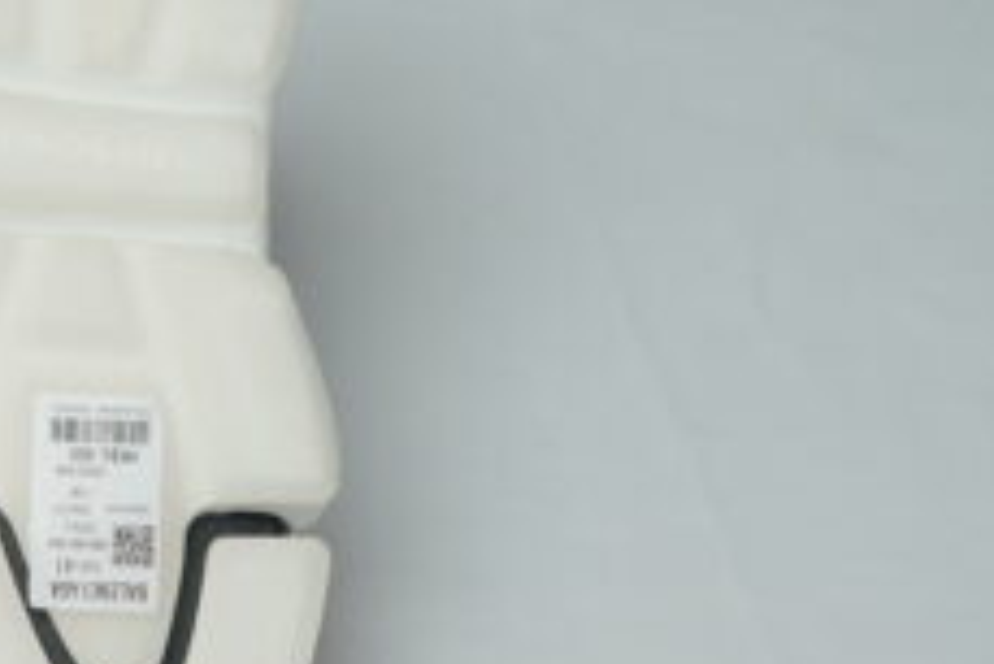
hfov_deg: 15.2
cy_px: 308
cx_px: -113
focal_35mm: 131
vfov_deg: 10.5
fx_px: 3619
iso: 320
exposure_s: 1/200
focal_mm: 50
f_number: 6.3
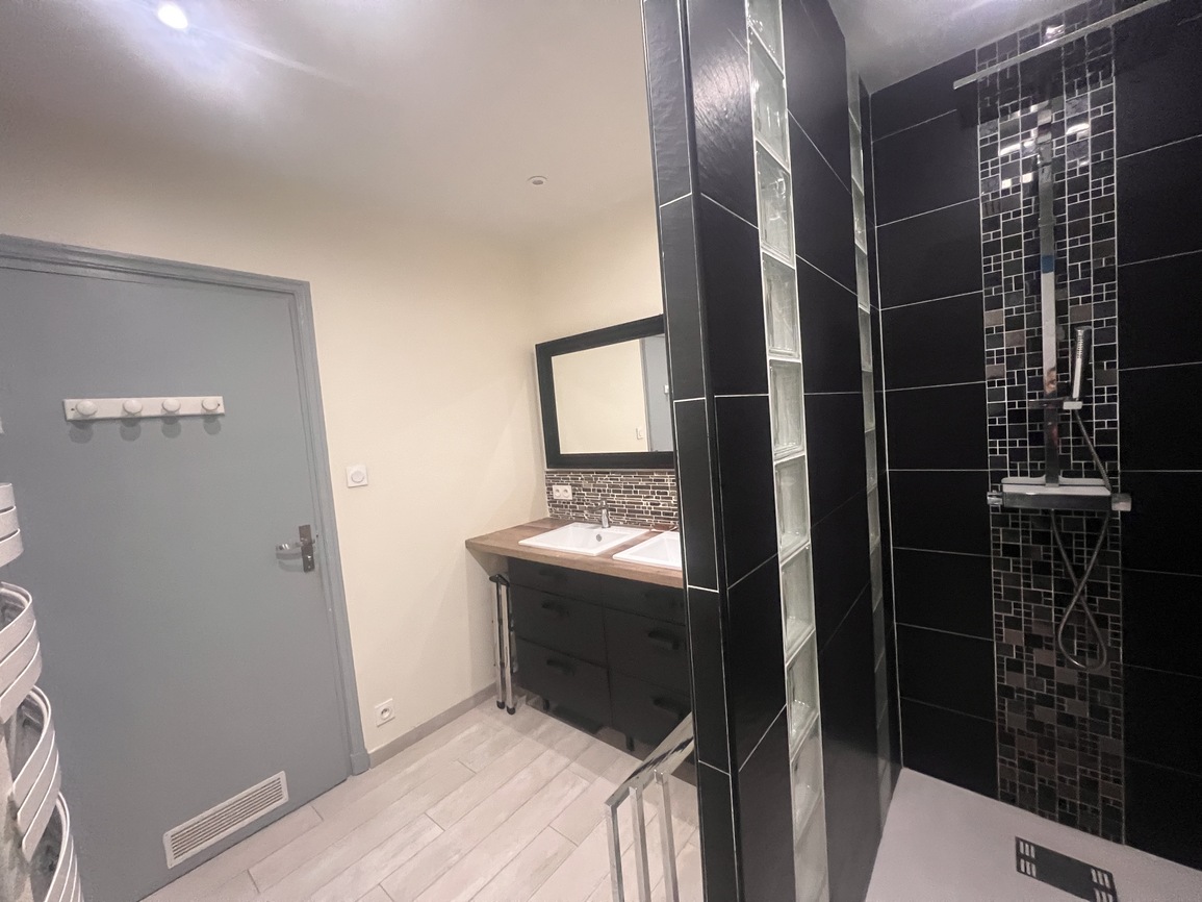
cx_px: 601
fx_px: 451
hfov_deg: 106.2
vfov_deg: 89.9
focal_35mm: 13
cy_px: 451
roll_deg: +4.7
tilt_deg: -3.8
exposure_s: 1/50
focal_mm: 1.57
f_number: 1.8
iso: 800
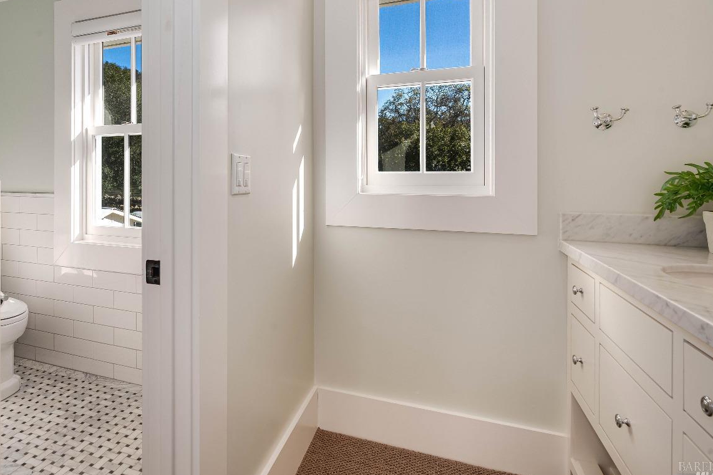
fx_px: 416
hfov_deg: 79.5
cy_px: 177
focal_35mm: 21
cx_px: 261
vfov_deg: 58.7
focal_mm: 16
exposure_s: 1/125
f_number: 11
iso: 320
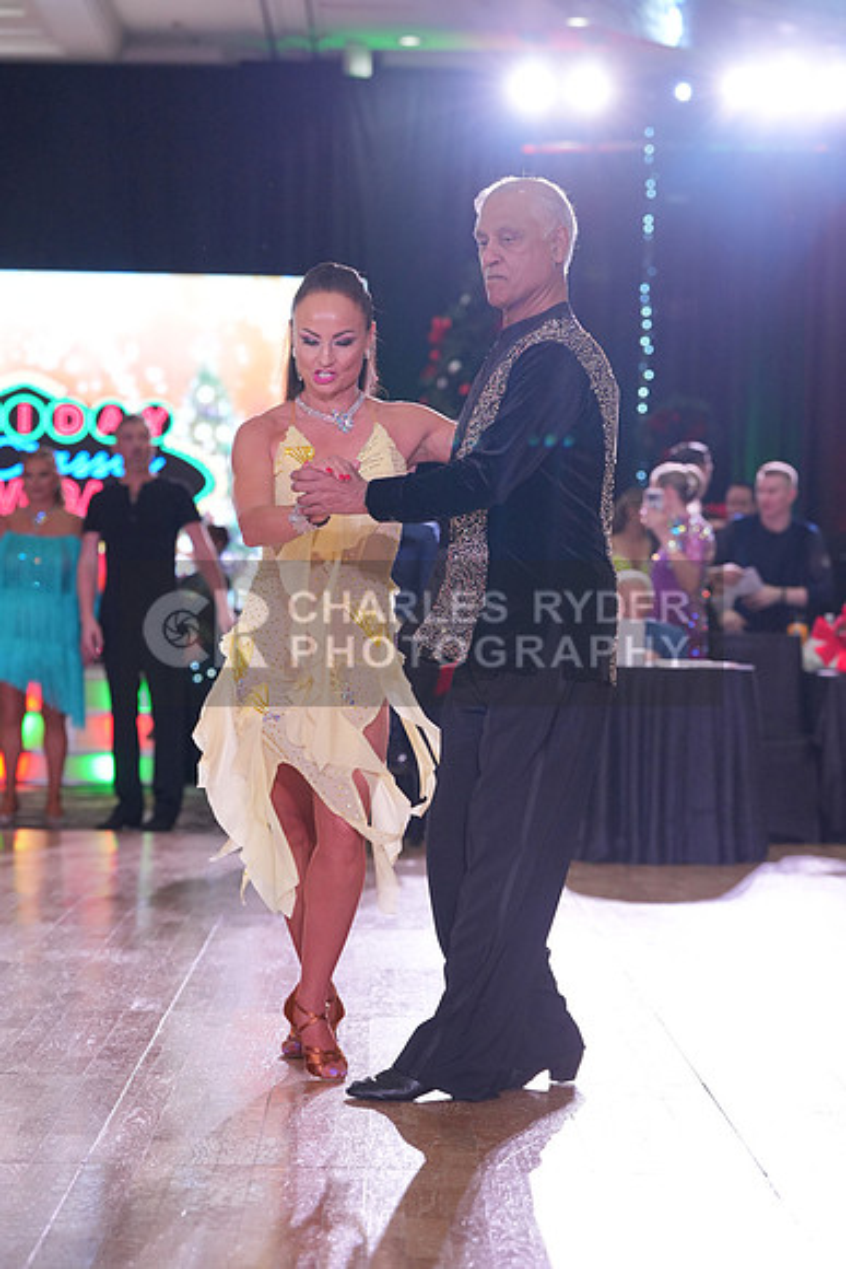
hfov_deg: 14.3
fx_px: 3382
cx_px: 423
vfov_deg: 21.2
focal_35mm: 96
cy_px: 634
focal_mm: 96
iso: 2000
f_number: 4
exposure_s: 1/500
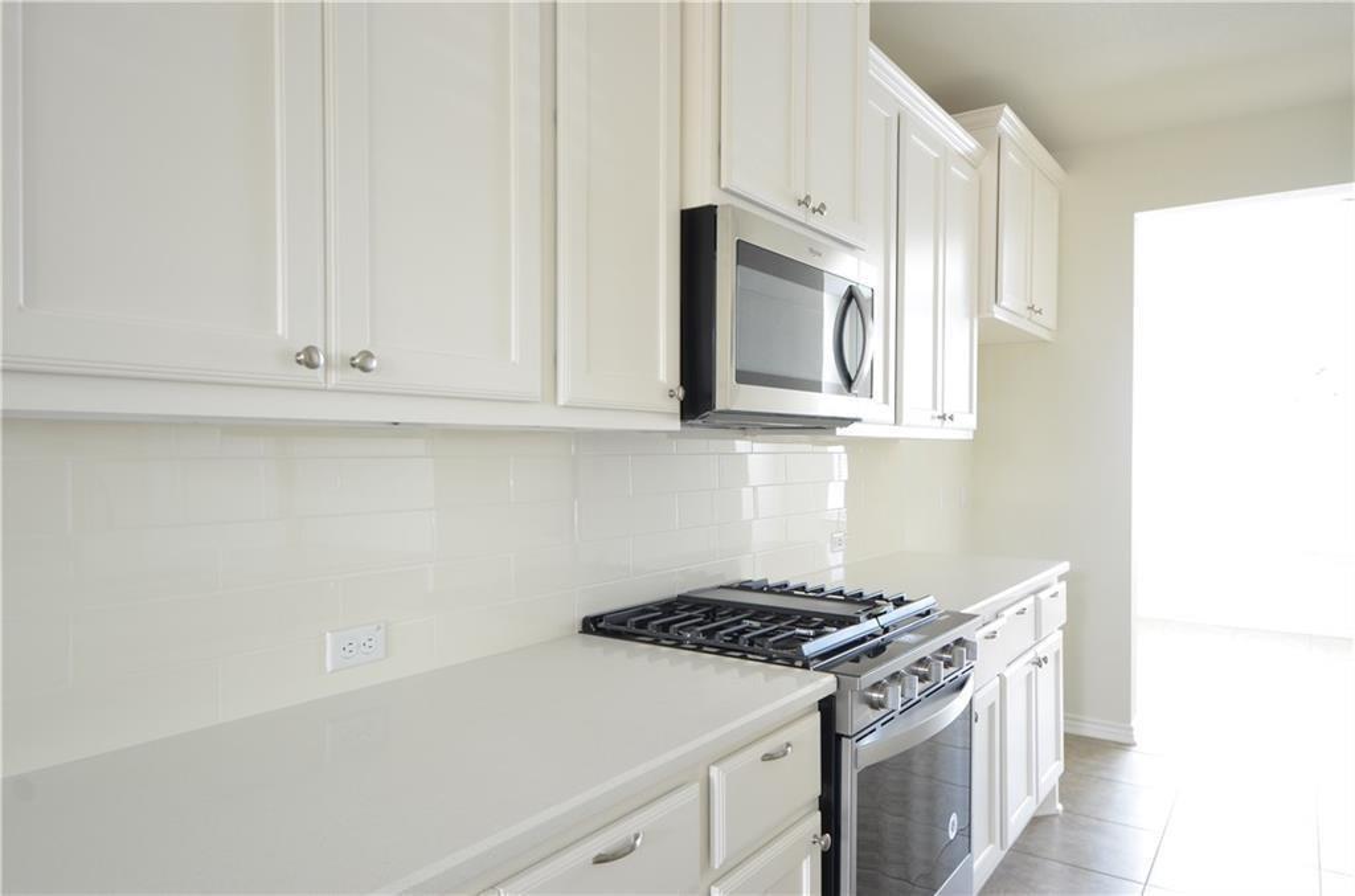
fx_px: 901
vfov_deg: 52.9
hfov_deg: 73.9
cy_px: 448
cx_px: 678
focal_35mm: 24
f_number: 5.6
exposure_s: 1.3
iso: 100
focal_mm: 16
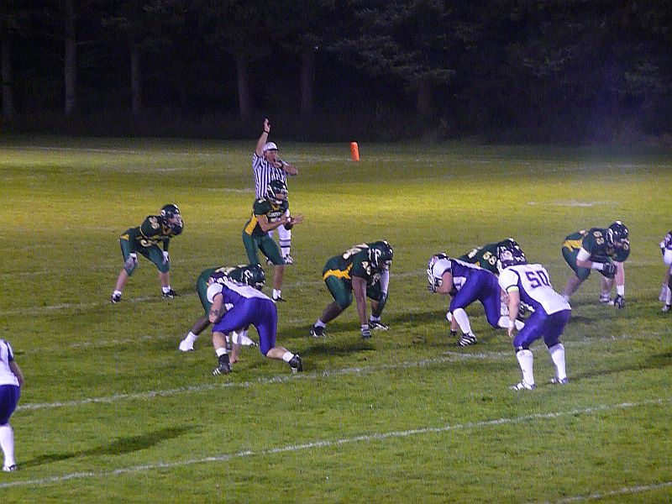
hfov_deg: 8.7
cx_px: 336
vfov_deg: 6.5
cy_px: 252
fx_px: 4426
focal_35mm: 228
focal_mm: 39.2
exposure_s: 1/13
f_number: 4.9
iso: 800
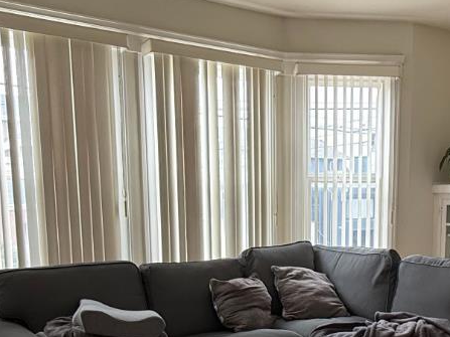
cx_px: 301
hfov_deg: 39.9
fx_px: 611
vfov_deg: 29.9
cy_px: 287
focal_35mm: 47
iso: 64
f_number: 2.2
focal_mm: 2.22
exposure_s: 1/99
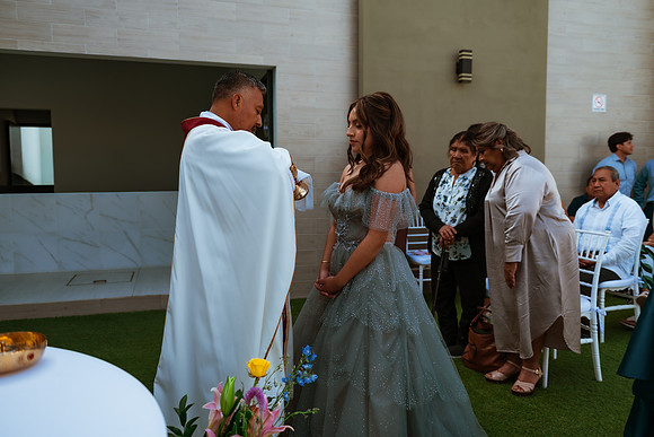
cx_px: 327
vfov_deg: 45.0
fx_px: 527
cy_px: 218
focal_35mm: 29
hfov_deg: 63.6
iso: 100
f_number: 2.8
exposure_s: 1/800
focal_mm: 29
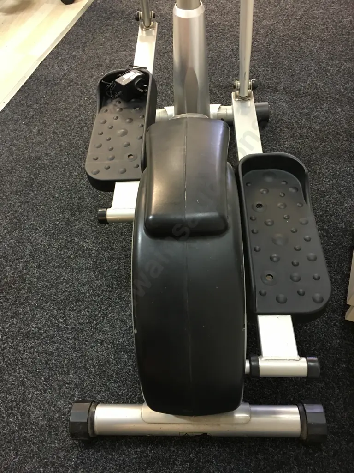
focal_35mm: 29
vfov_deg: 61.7
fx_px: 395
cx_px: 177
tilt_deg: -54.9
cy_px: 236
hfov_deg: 48.2
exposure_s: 1/10
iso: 80
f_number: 2.2
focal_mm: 4.15
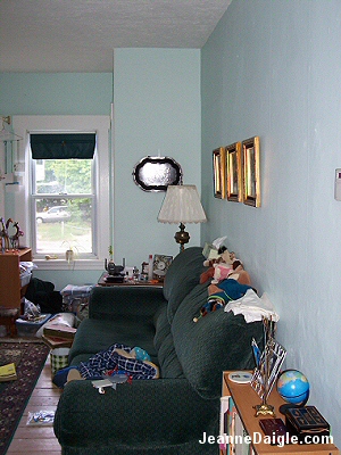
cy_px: 228
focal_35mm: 37
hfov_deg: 38.7
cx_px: 170
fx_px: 486
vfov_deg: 50.1
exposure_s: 1/60
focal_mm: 5.6
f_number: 2.8
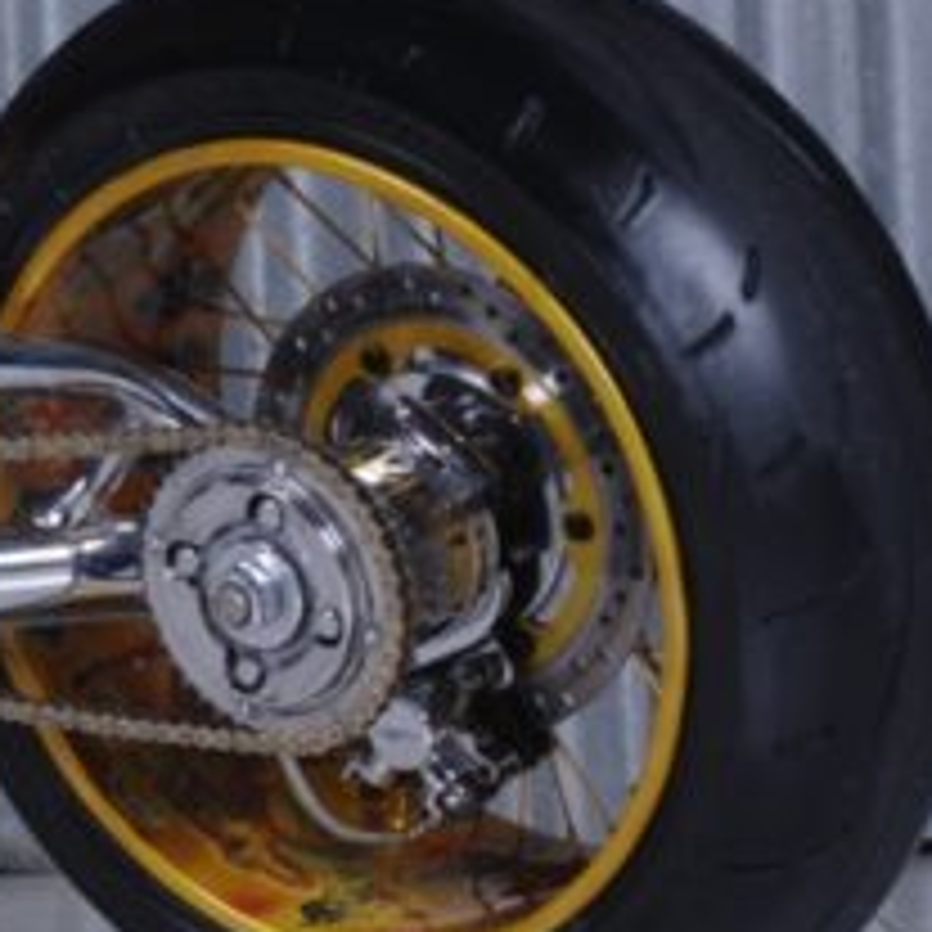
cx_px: -563
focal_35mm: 592
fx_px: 18020
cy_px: 108
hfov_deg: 3.0
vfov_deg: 3.0
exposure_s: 1/250
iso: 320
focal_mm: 125
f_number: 13
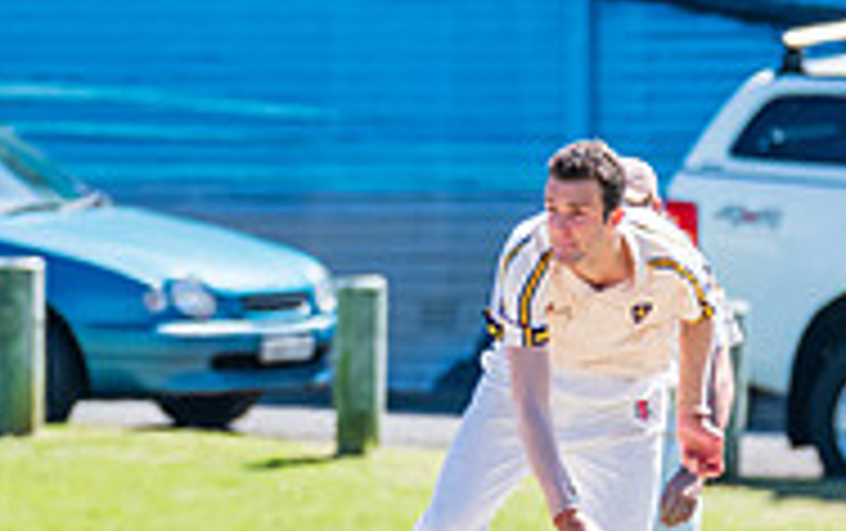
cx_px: 473
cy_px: 226
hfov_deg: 1.4
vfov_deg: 0.9
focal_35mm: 1546
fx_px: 35688
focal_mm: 460
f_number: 8
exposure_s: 1/1600
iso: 640
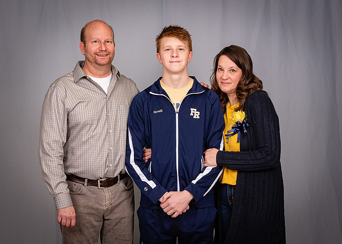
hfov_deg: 19.9
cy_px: 191
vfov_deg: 14.2
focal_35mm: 101
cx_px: 173
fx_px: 976
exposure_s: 1/200
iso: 400
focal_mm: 50
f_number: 8
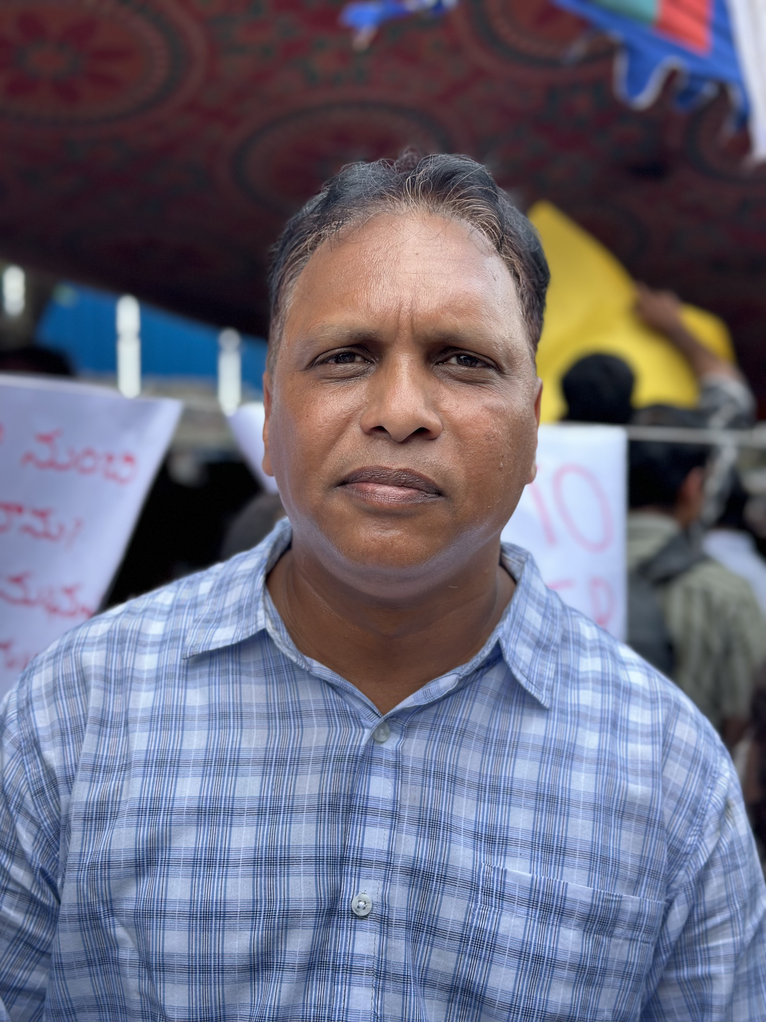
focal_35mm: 48
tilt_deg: -1.2
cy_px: 511
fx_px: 1416
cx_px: 383
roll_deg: +0.0
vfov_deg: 39.7
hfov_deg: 30.3
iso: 80
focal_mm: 6.86
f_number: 1.78
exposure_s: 1/1497
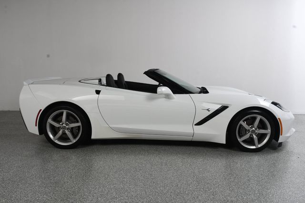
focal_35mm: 33
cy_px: 102
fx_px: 279
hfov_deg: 57.2
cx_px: 152
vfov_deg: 39.9
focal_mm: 22
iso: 100
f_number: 11
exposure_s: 1/160
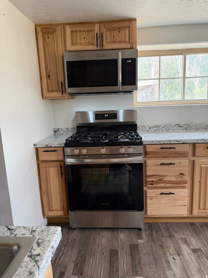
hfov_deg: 56.8
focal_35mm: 24
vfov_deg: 71.6
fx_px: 192
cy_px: 139
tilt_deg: -8.9
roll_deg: +2.3
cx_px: 104
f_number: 1.78
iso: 320
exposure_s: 1/120
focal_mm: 6.76
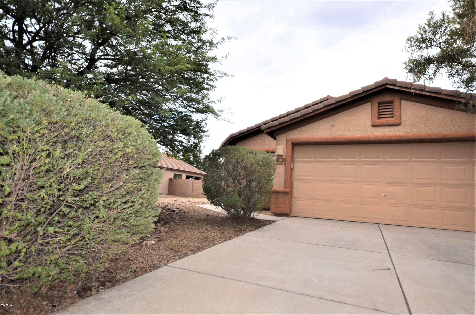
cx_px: 238
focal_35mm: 18
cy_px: 158
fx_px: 237
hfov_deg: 90.1
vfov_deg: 67.1
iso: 125
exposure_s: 1/250
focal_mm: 12
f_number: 4.5
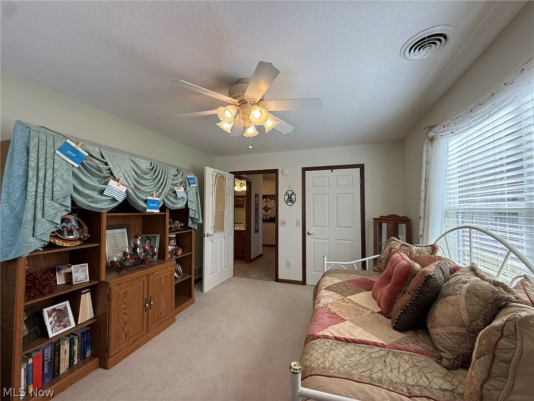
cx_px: 267
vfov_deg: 85.7
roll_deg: -0.8
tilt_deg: +3.6
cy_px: 200
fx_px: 216
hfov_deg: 102.1
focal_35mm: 14
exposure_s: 1/120
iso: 80
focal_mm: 2.22
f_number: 2.2
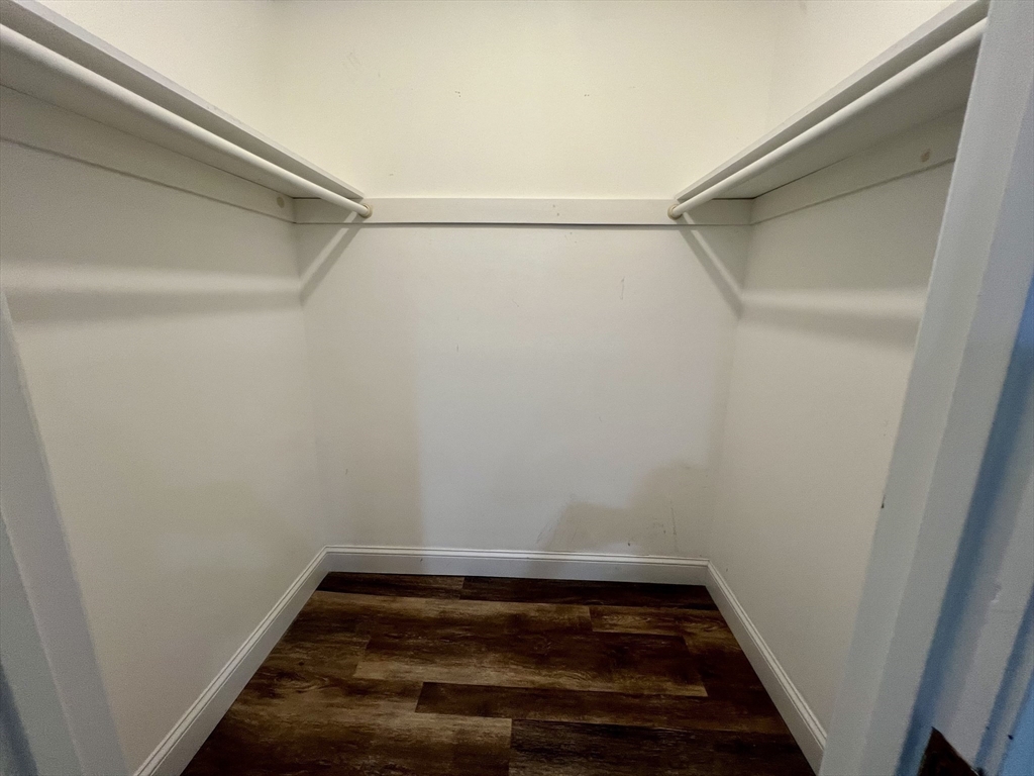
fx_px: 388
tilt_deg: -13.4
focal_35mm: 13
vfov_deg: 89.9
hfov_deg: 106.2
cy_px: 388
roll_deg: +0.1
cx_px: 517
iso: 125
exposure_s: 1/60
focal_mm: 1.57
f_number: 1.8
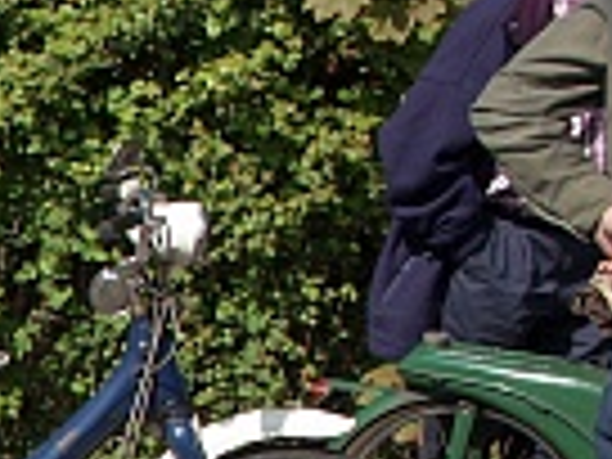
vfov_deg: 11.9
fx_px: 2069
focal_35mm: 117
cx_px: -430
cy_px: 760
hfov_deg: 15.0
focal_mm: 8.94
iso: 100
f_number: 6.7
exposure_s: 1/350
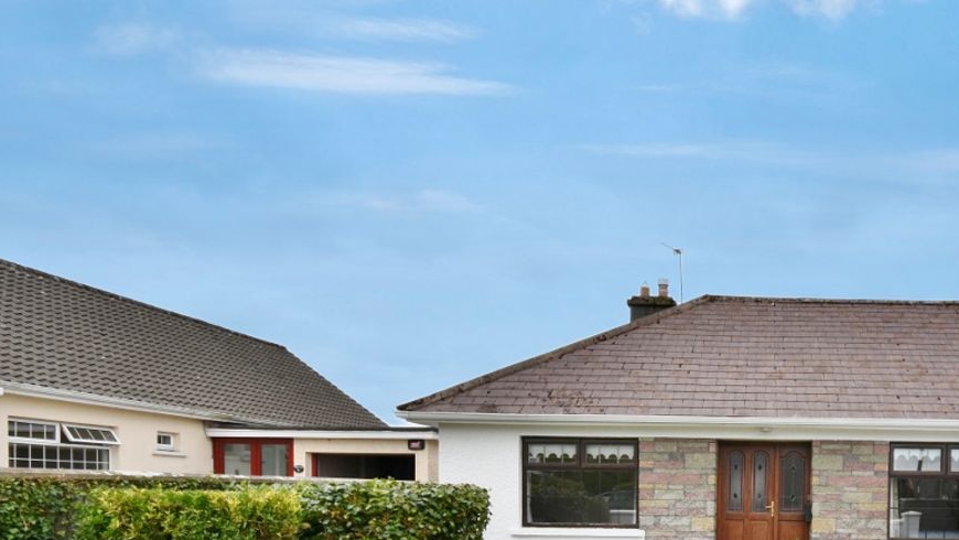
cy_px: 511
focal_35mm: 26
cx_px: 761
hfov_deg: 65.7
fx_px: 661
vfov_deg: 40.2
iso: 200
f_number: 8
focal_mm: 10
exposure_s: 1/500
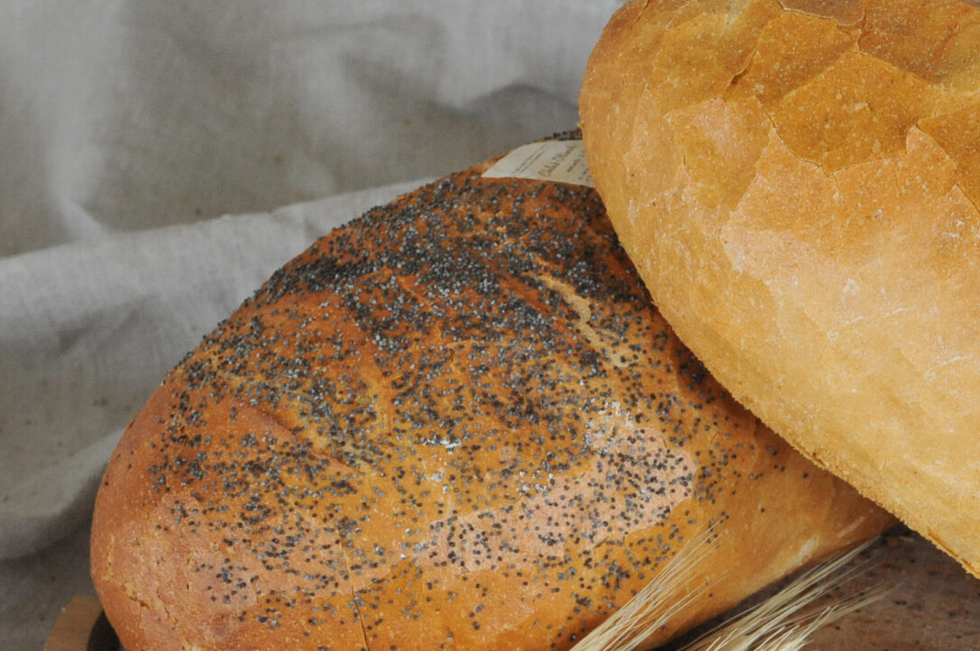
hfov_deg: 12.3
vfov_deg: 8.2
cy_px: 500
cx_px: 956
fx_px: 4515
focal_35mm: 166
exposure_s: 1/100
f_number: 10
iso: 3200
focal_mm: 70
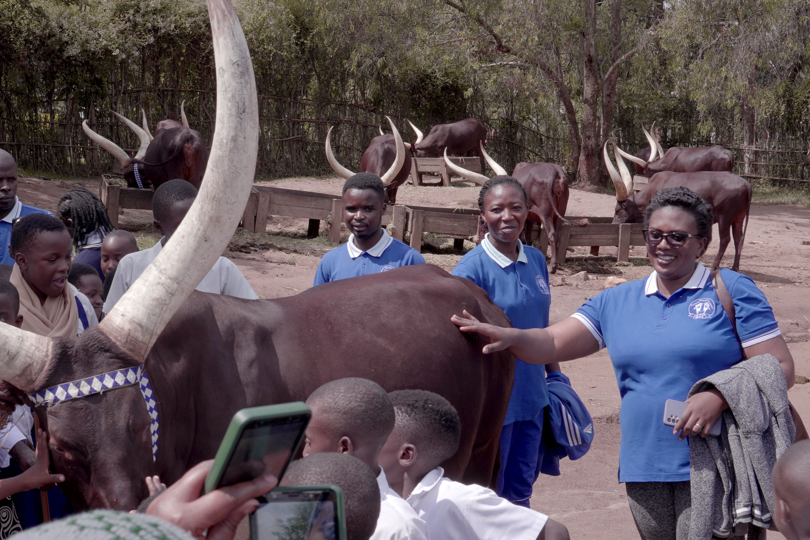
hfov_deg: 31.1
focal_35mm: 64
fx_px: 1440
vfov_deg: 21.2
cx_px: 259
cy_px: 267
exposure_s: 1/100
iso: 500
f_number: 11
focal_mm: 30
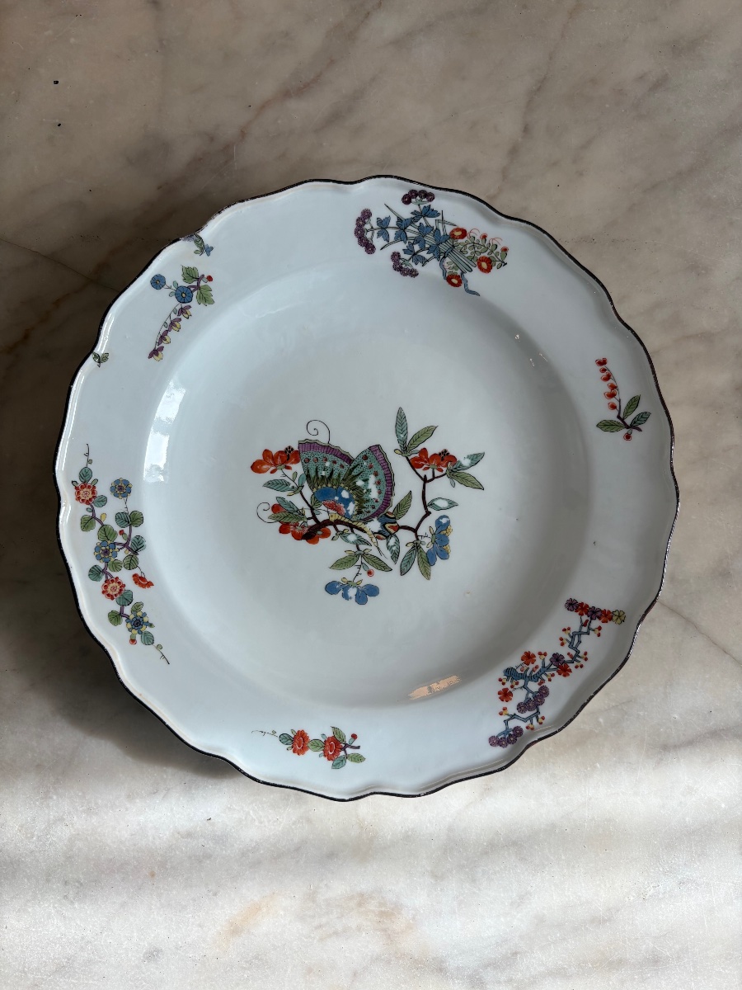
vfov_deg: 67.3
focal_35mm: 26
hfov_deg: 53.1
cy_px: 495
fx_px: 743
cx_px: 371
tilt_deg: -86.2
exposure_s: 1/201
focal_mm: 5.96
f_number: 1.6
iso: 40
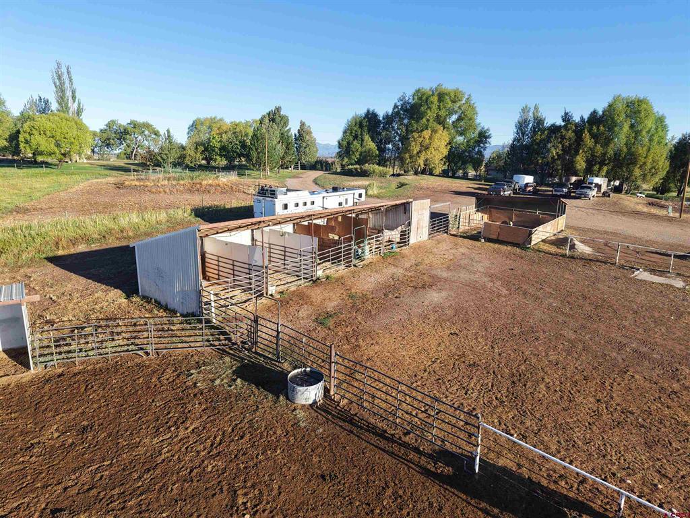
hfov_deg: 71.6
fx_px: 478
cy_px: 259
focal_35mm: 24
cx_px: 345
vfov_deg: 56.8
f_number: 1.8
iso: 180
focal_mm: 8.67
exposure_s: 1/1600
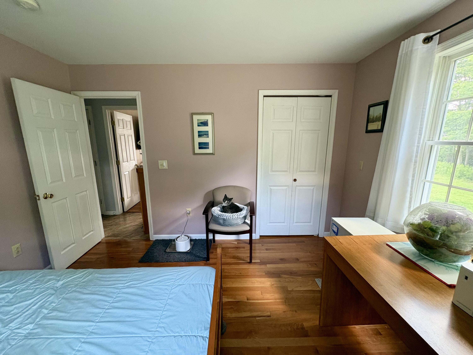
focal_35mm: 14
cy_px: 178
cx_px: 236
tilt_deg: -10.0
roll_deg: +1.4
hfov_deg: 102.1
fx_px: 191
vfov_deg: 85.7
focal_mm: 2.22
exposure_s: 1/60
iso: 400
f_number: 2.2
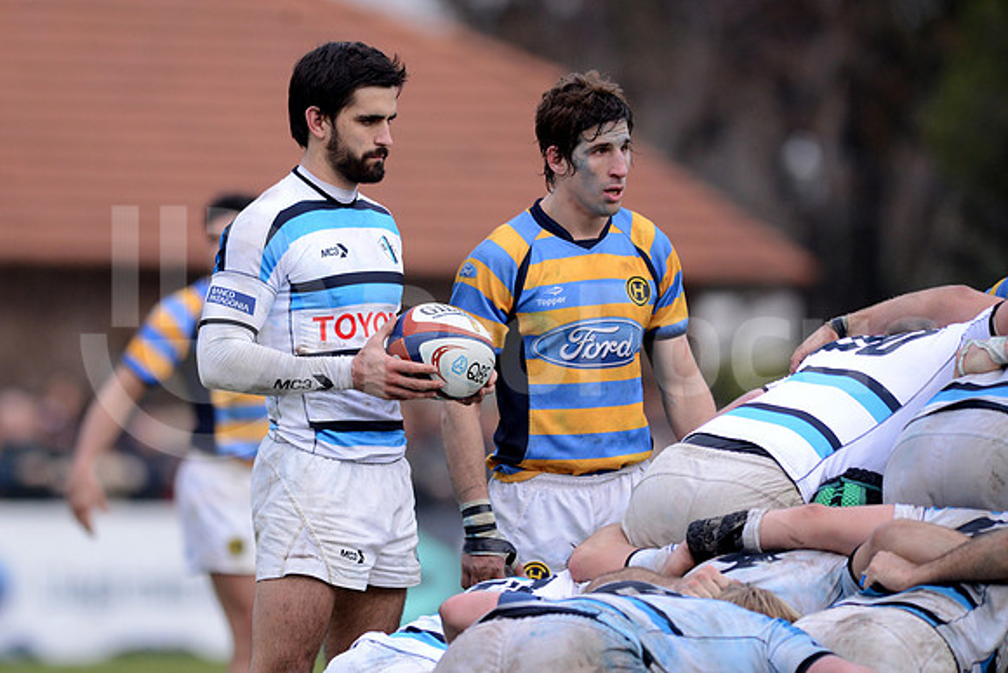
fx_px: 11762
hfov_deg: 4.9
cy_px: 336
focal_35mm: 420
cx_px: 504
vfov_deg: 3.3
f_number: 4
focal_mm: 420
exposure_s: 1/800
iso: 1100
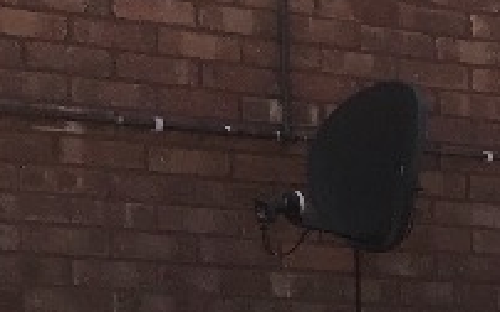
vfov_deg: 7.1
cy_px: 671
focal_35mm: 176
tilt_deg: -3.7
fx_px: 2397
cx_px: 1084
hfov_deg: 10.6
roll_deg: +2.1
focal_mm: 3.99
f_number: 1.8
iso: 20
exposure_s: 1/1546
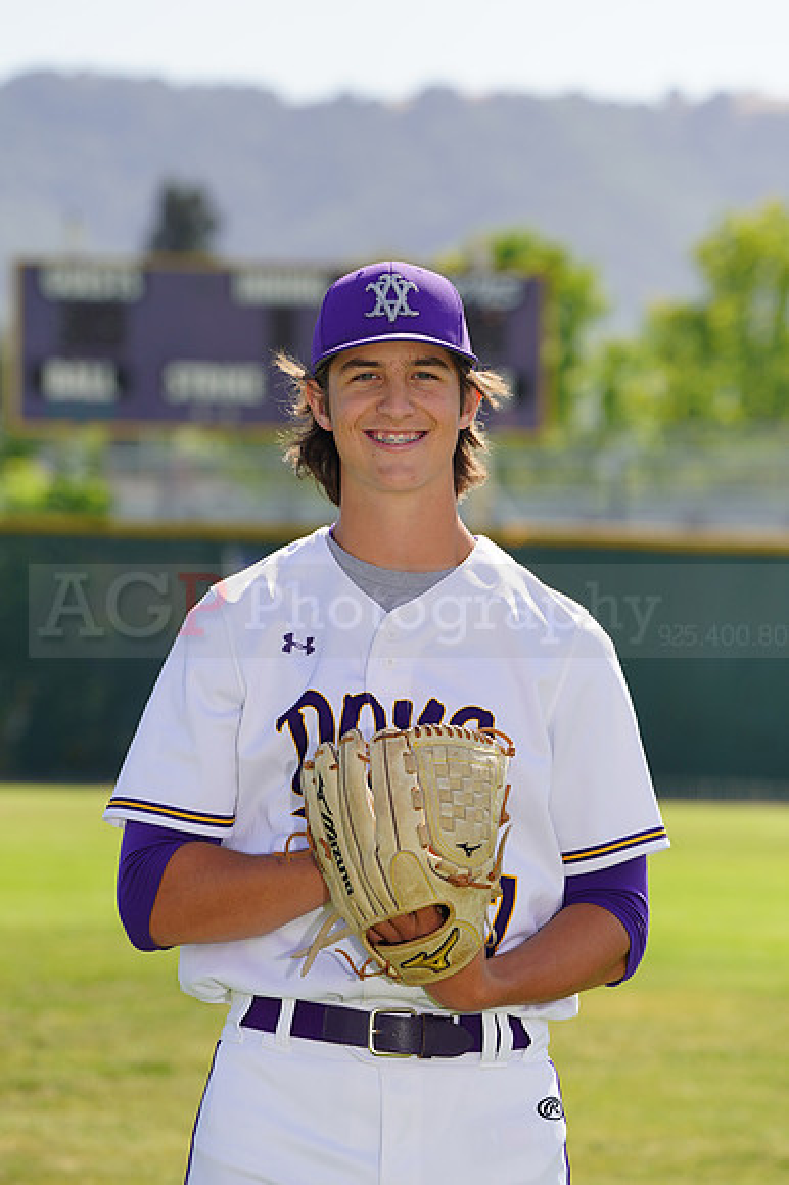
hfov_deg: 6.1
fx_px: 7438
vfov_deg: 9.1
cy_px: 592
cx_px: 394
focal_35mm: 226
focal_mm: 226
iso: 100
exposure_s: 1/250
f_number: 8
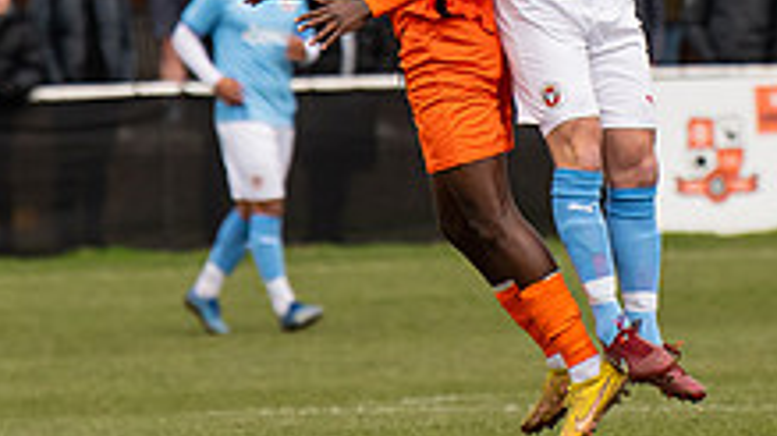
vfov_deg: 1.5
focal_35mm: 795
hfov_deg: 2.7
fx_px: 16373
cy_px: -201
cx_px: 577
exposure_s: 1/1600
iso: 500
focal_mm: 200
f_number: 4
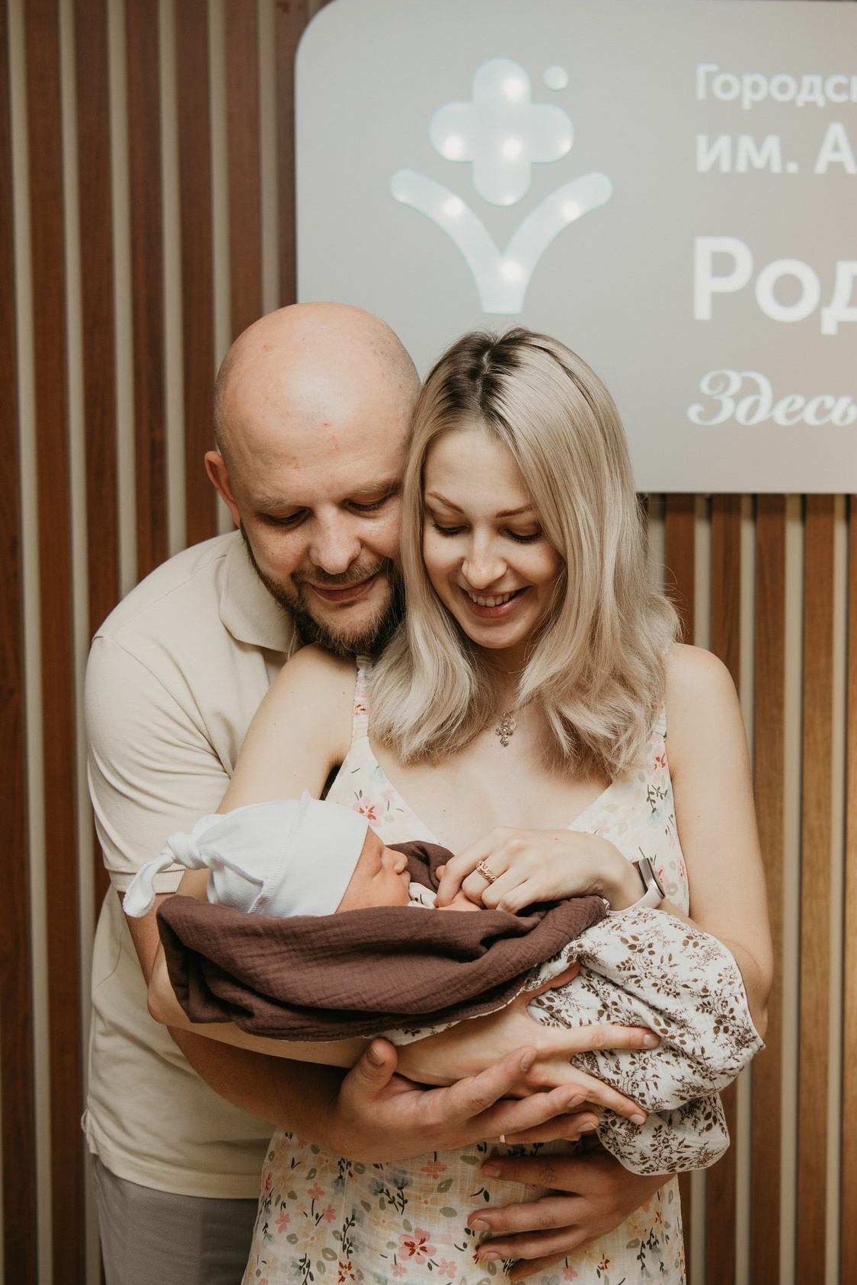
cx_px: 635
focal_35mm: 59
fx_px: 2107
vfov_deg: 33.9
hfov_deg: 22.8
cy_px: 641
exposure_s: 1/160
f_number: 4
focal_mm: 38
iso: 125
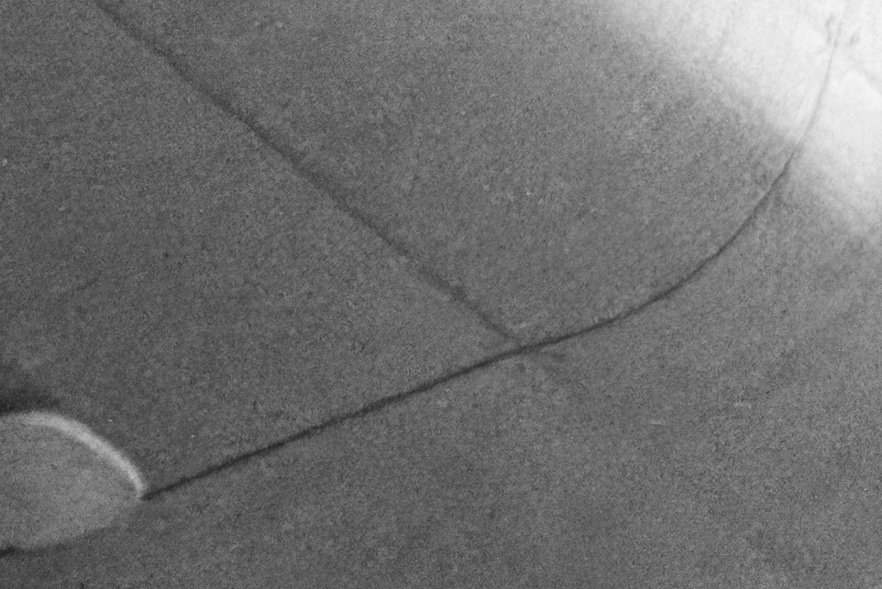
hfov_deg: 9.8
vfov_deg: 6.5
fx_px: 4877
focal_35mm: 199
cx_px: -669
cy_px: 1516
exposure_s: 1/25
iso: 5000
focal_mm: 13
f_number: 3.5
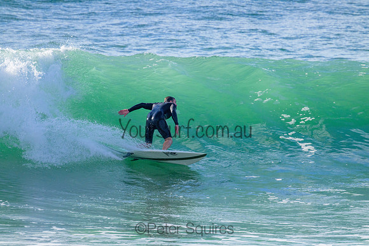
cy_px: 123
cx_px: 184
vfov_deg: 1.7
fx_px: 8202
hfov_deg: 2.6
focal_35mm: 800
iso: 1400
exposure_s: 1/2000
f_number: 11
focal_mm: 800
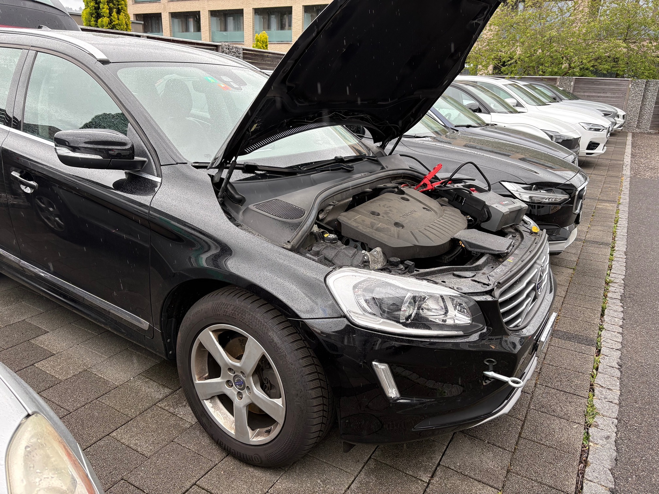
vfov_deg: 53.1
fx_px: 495
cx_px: 330
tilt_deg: -17.3
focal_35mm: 26
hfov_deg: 67.3
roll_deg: -2.6
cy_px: 247
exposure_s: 1/399
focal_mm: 5.96
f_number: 1.6
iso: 64
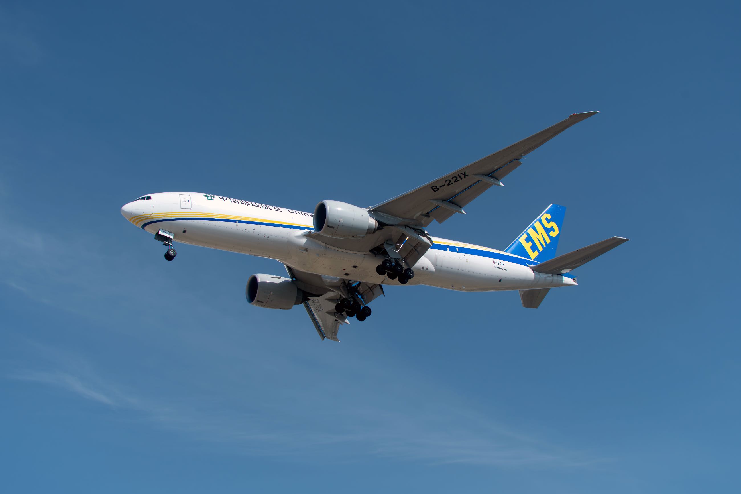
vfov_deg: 20.3
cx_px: 370
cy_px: 247
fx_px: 1379
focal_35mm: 67
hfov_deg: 30.1
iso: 160
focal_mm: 67
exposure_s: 1/800
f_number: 7.1
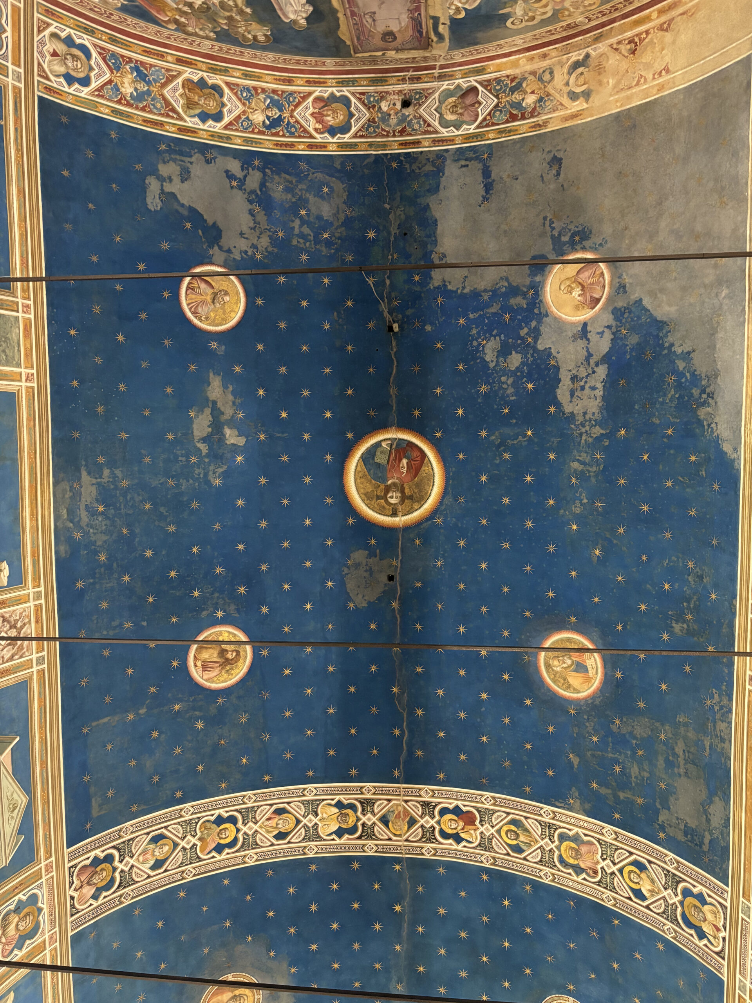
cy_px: 502
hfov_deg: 53.1
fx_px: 753
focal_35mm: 26
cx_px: 376
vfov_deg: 67.3
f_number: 1.6
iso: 500
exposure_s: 1/25
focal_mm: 5.96
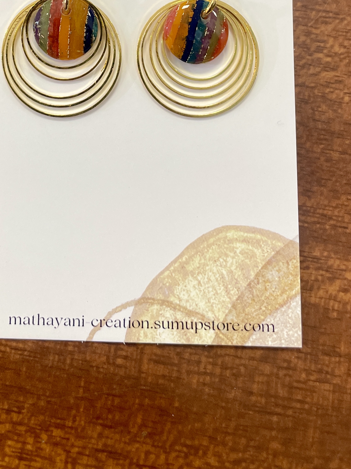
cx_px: 112
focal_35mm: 52
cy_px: 9
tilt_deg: -71.5
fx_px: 703
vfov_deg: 33.9
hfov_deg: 27.8
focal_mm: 4.2
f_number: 1.6
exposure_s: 1/100
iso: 100
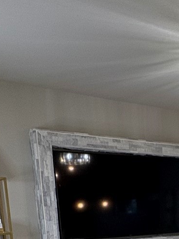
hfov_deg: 22.8
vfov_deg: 29.2
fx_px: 400
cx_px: 225
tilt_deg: -10.6
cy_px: 278
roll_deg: +0.1
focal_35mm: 58
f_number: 2.2
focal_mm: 2.22
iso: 200
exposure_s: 1/120
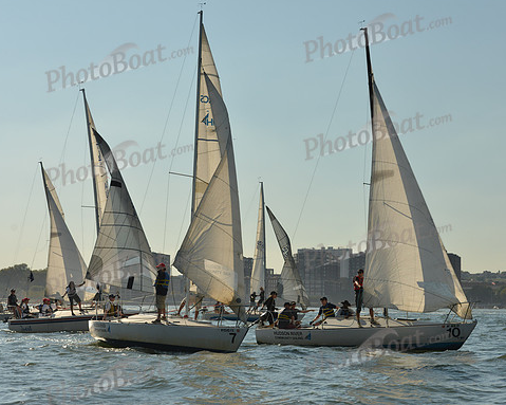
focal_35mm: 116
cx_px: 249
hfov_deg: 16.6
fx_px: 1737
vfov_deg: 13.3
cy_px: 202
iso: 400
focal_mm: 102
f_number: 6.3
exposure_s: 1/1250
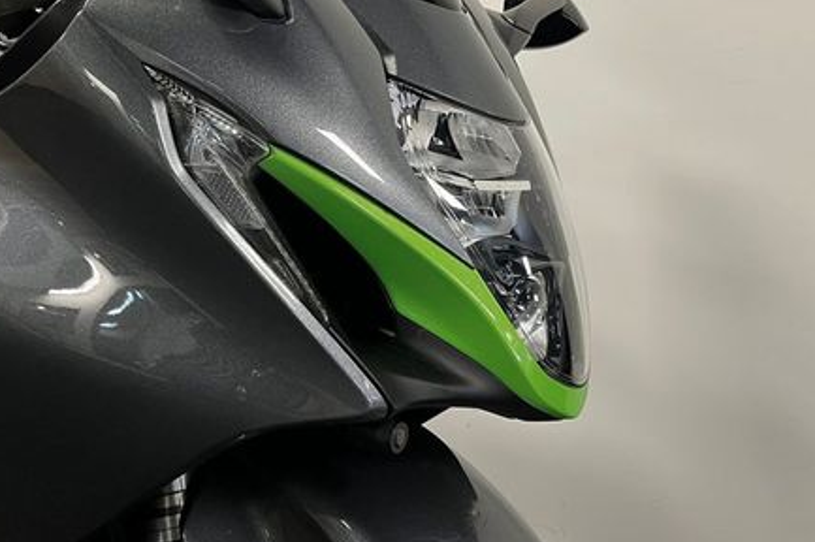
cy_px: 120
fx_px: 905
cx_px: 367
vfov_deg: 32.6
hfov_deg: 48.4
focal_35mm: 40
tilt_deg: -9.1
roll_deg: -0.8
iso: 100
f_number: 1.6
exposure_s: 1/50
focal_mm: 5.1
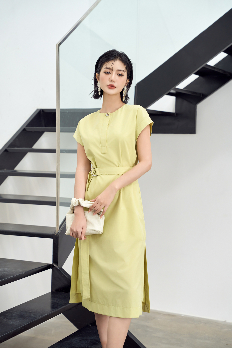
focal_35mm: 60
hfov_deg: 22.7
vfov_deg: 33.4
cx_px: 116
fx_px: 579
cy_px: 174
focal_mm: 59.9
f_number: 4
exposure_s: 1/160
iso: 320
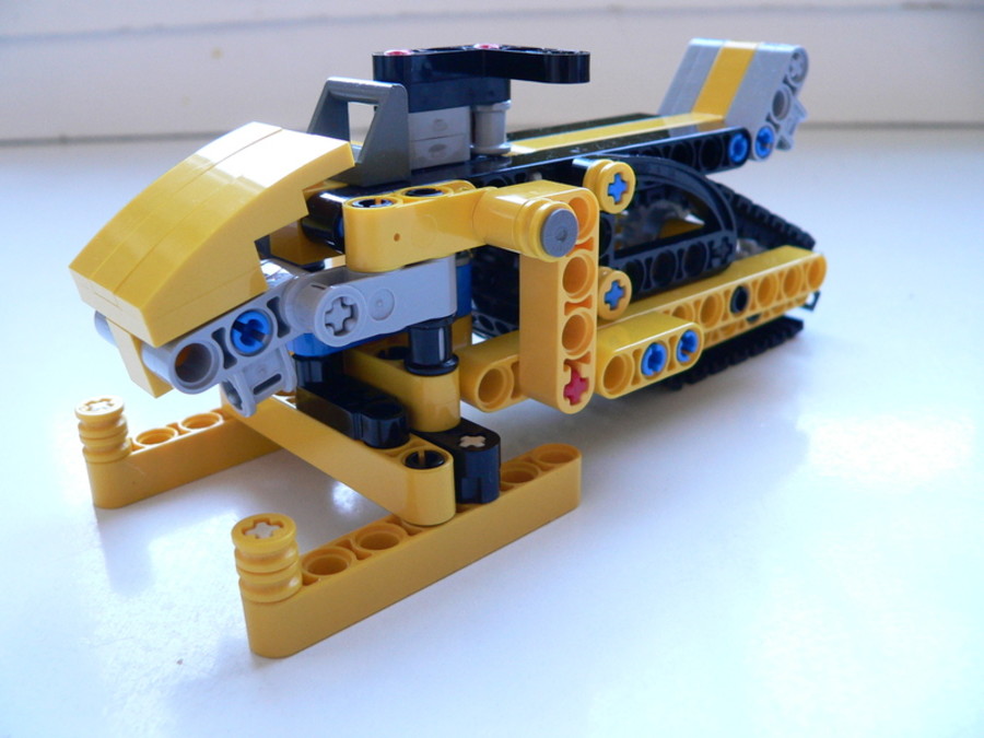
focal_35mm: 36
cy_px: 369
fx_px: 1023
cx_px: 492
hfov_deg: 51.4
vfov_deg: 39.7
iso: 200
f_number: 2.8
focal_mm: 6
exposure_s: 1/25
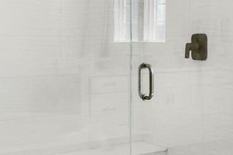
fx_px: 505
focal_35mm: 78
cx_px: 349
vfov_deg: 17.4
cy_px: 31
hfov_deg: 21.7
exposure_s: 1/400
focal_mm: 12
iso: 640
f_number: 7.1
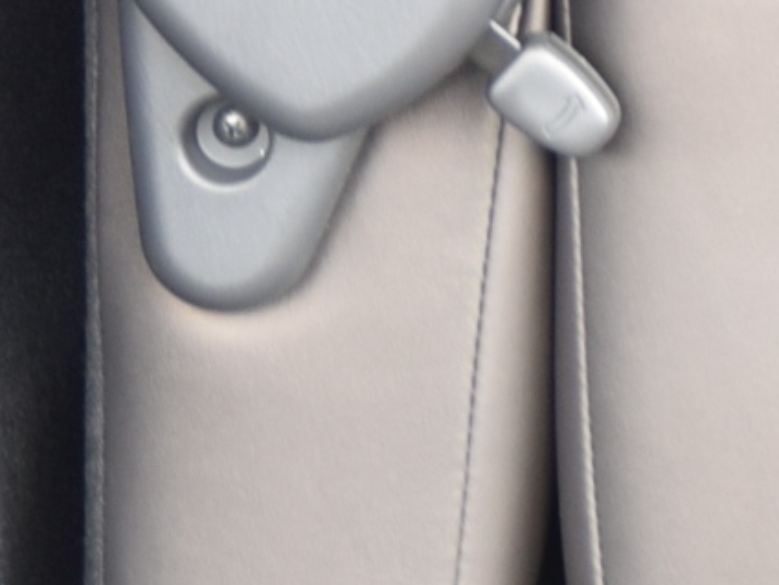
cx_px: 2146
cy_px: -791
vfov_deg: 3.8
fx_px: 8709
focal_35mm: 387
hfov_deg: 4.9
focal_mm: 38
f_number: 4.5
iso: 400
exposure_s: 1/80
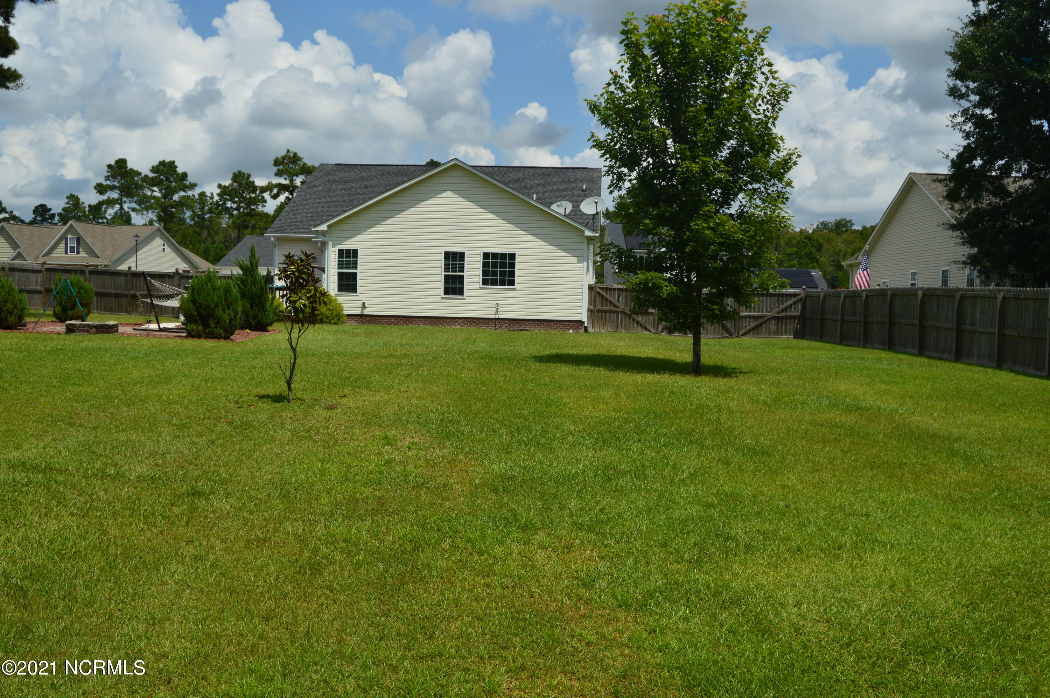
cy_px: 349
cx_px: 525
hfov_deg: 53.2
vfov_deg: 36.8
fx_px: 1049
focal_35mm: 36
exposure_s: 1/500
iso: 160
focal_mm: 24
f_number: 11
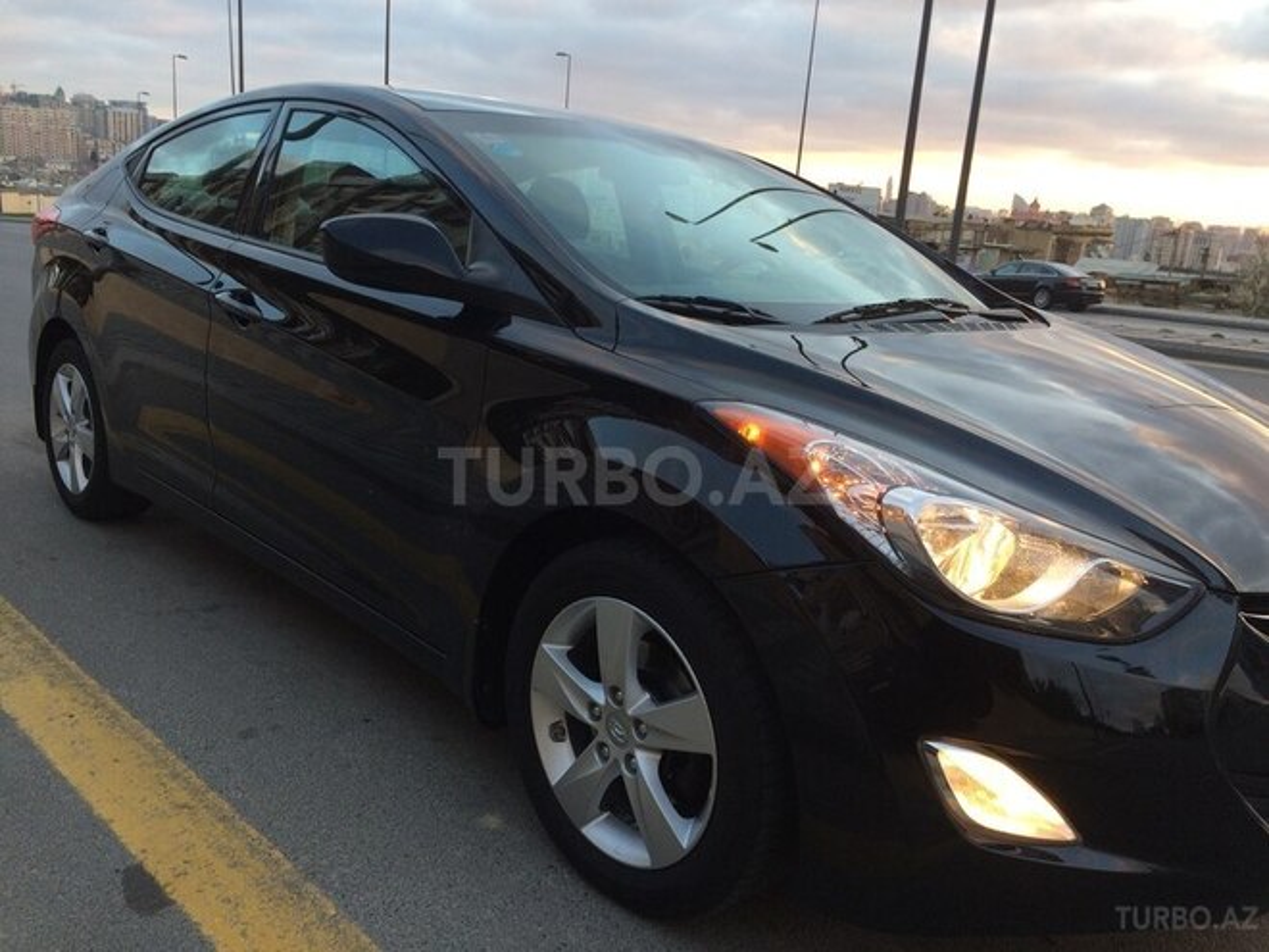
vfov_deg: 48.2
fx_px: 1063
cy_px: 476
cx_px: 634
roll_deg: -3.7
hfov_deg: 61.7
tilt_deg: -14.7
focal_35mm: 29
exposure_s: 1/100
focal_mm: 4.15
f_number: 2.2
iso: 50
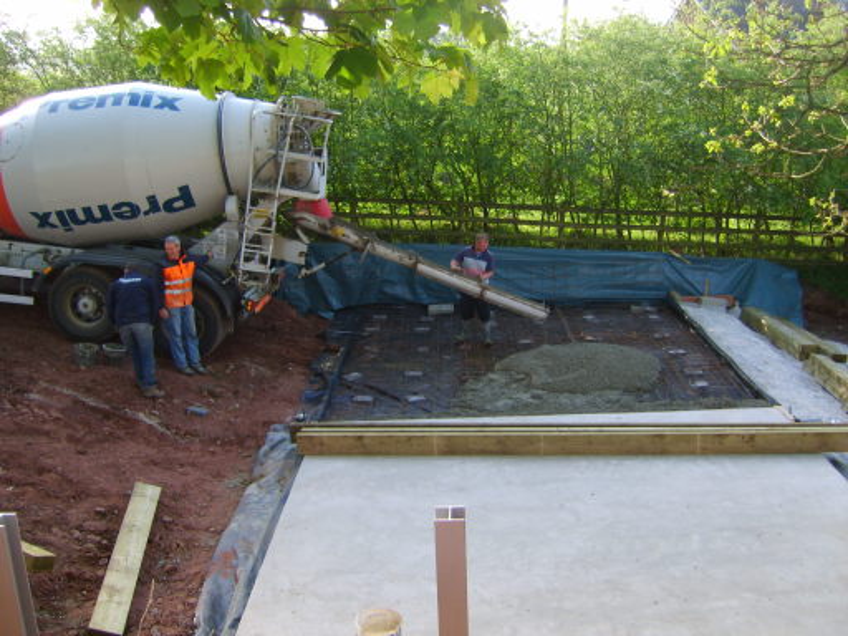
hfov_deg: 49.0
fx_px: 931
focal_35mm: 38
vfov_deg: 37.7
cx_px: 424
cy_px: 318
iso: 50
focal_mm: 7.8
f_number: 2.8
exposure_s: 1/125
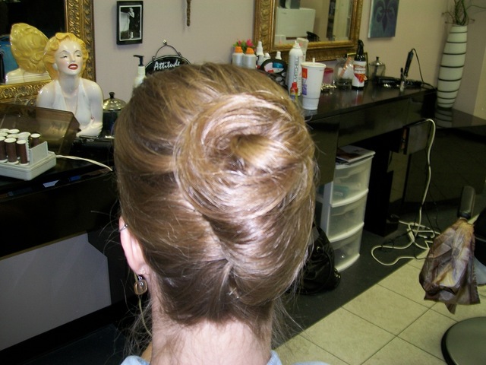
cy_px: 182
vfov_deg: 39.7
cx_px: 243
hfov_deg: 51.4
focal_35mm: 36
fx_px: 505
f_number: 2.7
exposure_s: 1/30
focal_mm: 6
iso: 80
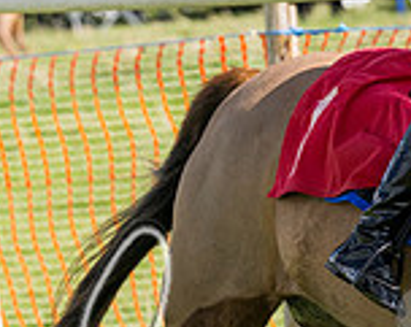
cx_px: 514
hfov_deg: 4.2
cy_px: 141
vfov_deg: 3.4
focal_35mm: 457
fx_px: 5548
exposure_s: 1/4000
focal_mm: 98
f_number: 4
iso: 400
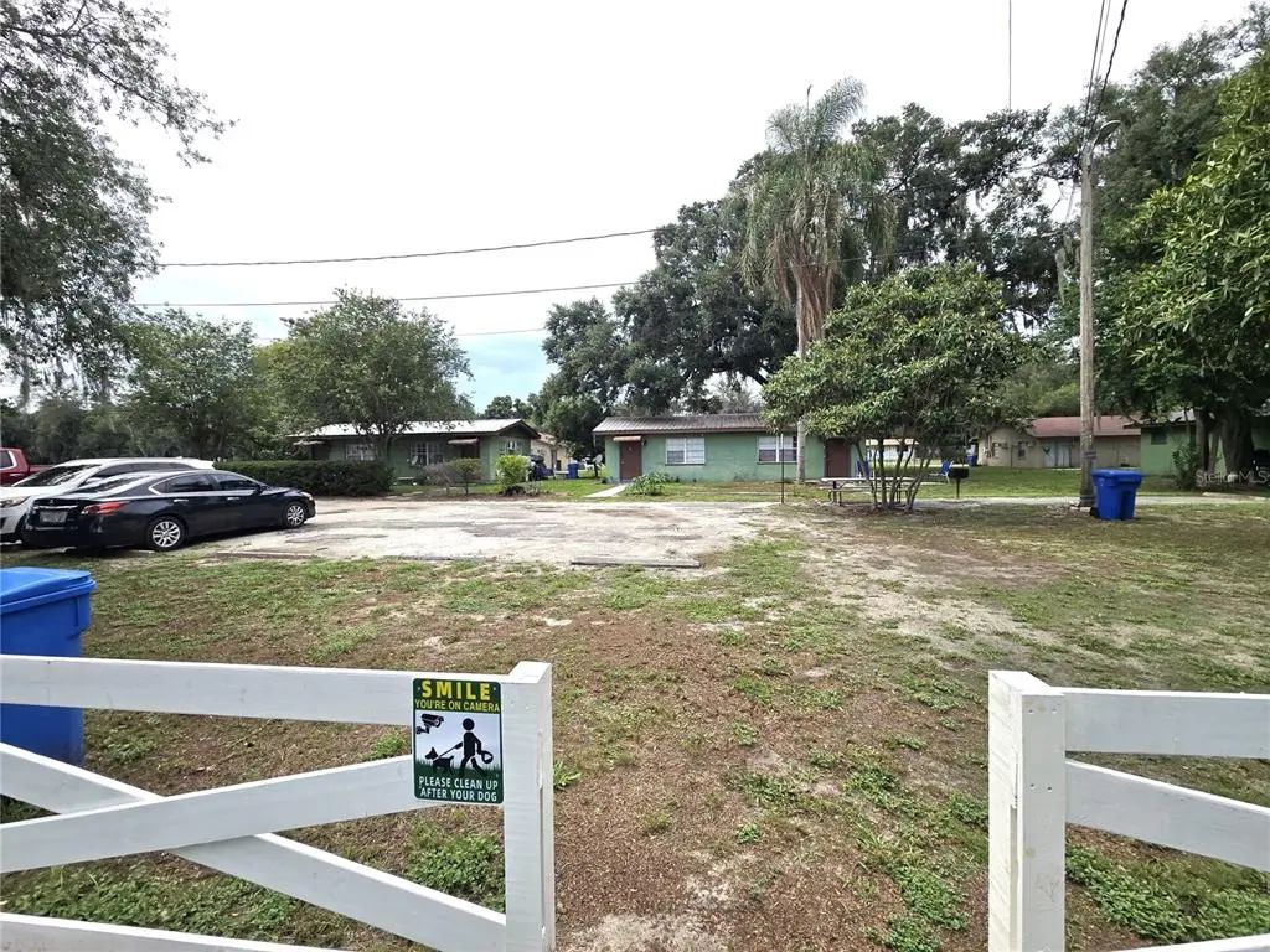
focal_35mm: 13
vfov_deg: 89.9
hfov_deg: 106.2
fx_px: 477
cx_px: 635
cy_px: 476
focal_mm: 2.2
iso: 50
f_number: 2.2
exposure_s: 1/2607
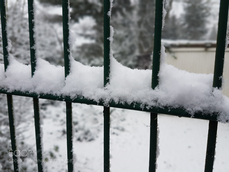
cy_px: 86
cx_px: 114
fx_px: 172
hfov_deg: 67.3
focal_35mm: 26
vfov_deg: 53.1
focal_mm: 4.2
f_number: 1.7
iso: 40
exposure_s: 1/235
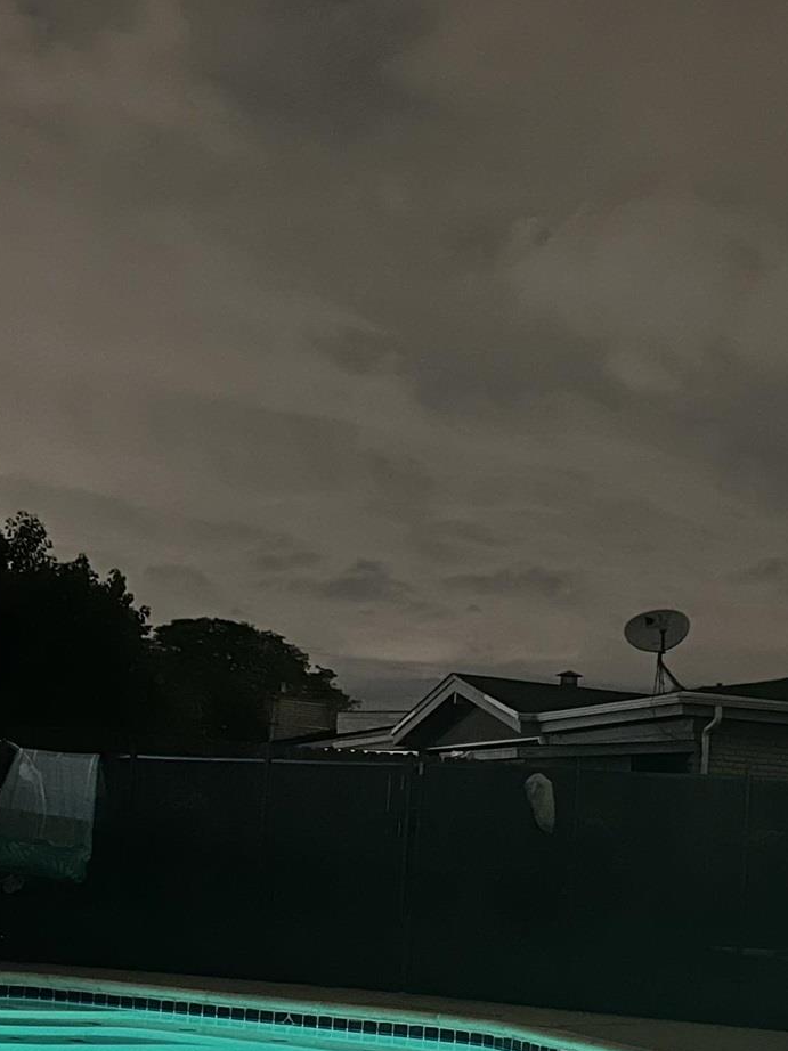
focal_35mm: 65
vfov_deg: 29.6
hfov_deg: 22.5
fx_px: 1974
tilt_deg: +3.4
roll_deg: -2.9
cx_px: 530
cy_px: 727
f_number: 1.6
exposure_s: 1/10
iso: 640
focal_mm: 5.1
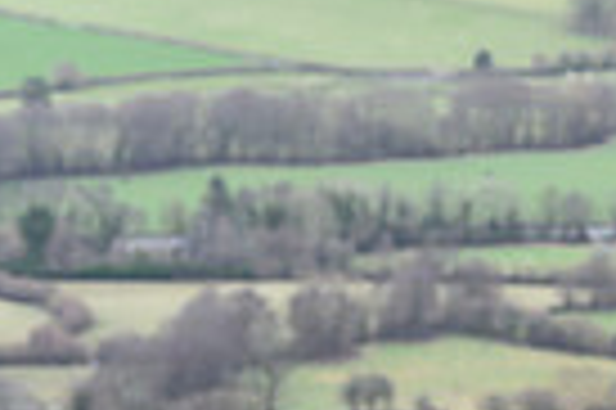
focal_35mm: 363
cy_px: 293
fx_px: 6204
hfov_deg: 5.6
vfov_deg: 3.8
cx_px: 1187
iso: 500
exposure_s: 1/800
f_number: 4.5
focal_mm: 86
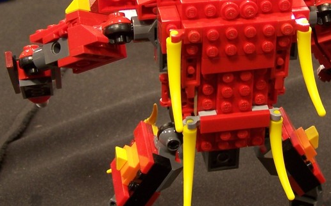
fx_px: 911
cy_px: 75
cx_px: 215
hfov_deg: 20.5
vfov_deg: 12.9
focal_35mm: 101
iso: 80
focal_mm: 8
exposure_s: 1/2
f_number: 3
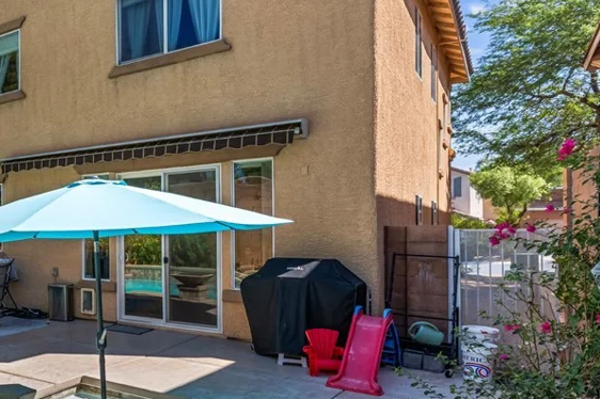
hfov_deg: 53.7
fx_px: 516
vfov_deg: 42.1
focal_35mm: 31
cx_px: 75
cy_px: 232
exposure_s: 1/8000
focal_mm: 17
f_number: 8
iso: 400
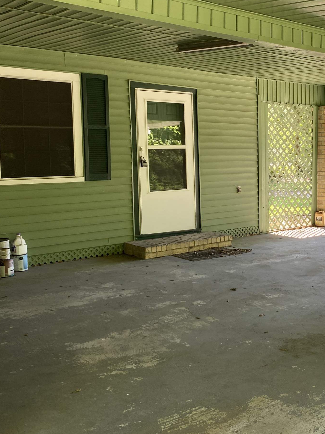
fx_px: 551
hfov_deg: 30.8
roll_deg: +1.2
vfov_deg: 42.9
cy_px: 192
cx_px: 315
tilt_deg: -5.2
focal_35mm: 44
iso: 40
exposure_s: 1/122
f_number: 1.8
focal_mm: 4.25
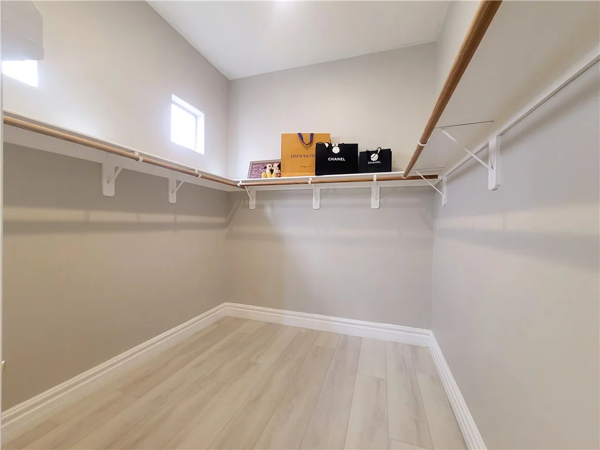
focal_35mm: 13
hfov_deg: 106.2
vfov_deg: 89.9
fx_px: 225
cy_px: 225
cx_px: 300
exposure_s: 1/60.2
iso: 320
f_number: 2.2
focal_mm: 2.2
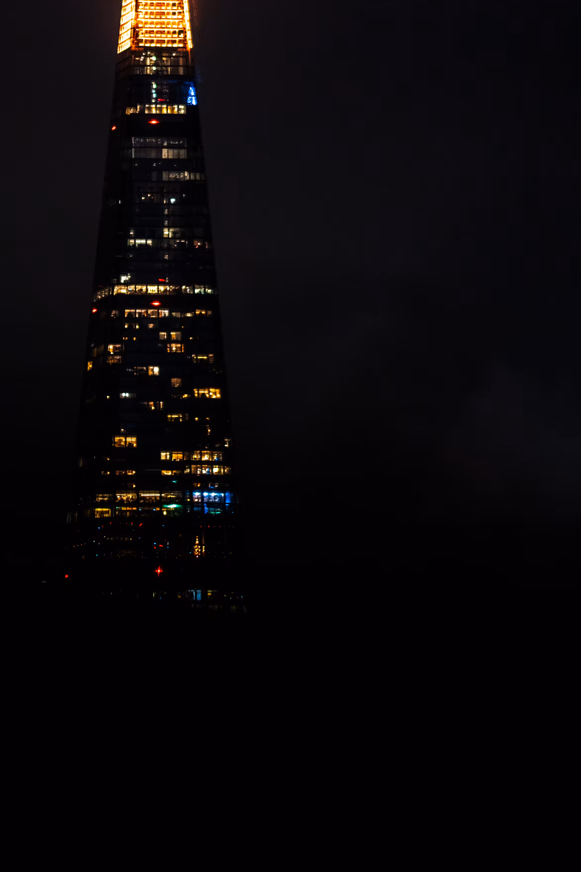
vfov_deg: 13.7
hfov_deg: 9.2
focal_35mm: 149
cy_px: 141
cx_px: 151
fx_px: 3607
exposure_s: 1/13
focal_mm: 56
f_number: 1.2
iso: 400
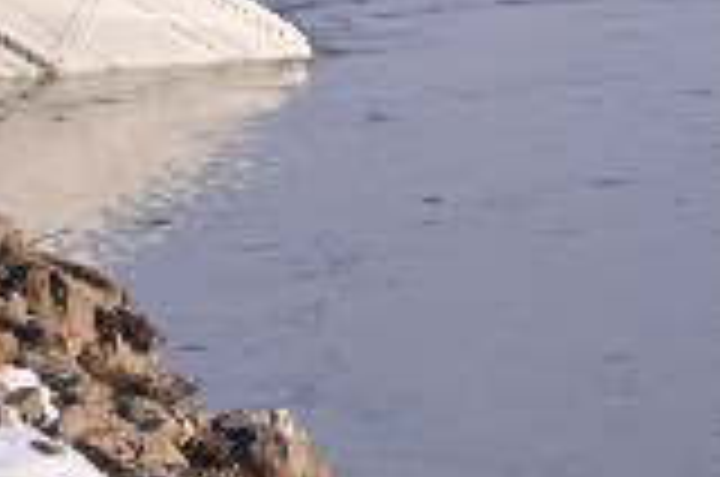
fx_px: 5161
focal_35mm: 259
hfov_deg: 7.8
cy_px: -140
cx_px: -396
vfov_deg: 5.3
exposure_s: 1/250
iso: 200
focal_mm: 55
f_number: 11
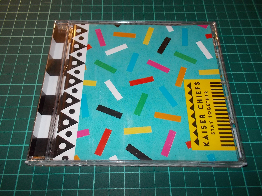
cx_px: 131
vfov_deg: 48.2
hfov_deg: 61.7
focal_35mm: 29
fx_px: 219
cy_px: 98
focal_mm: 4.1
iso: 200
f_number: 3.3
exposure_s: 1/30
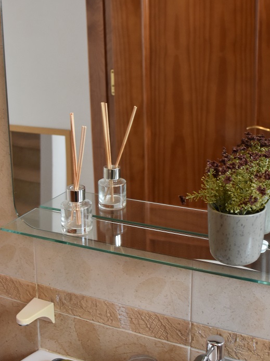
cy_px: 125
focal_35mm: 50
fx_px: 520
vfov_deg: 37.8
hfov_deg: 29.1
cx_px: 133
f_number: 4.5
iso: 800
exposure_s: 1/80
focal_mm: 20
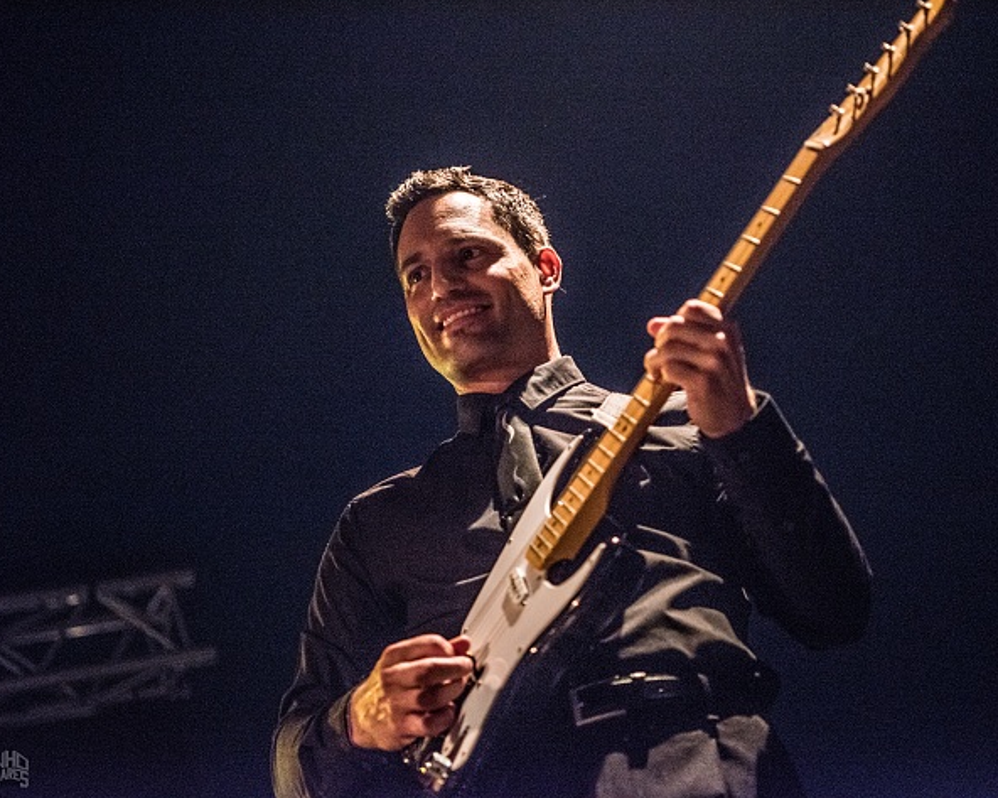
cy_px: 397
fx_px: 2362
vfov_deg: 19.2
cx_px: 587
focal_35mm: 80
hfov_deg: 23.8
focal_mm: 70
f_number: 2.8
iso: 1250
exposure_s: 1/160
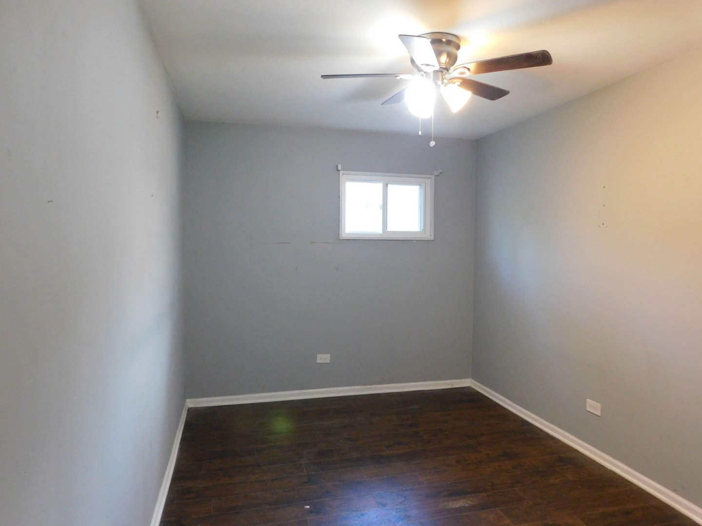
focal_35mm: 23
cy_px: 263
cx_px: 351
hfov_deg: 73.9
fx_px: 466
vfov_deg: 58.9
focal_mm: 4
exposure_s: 1/25
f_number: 3
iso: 400
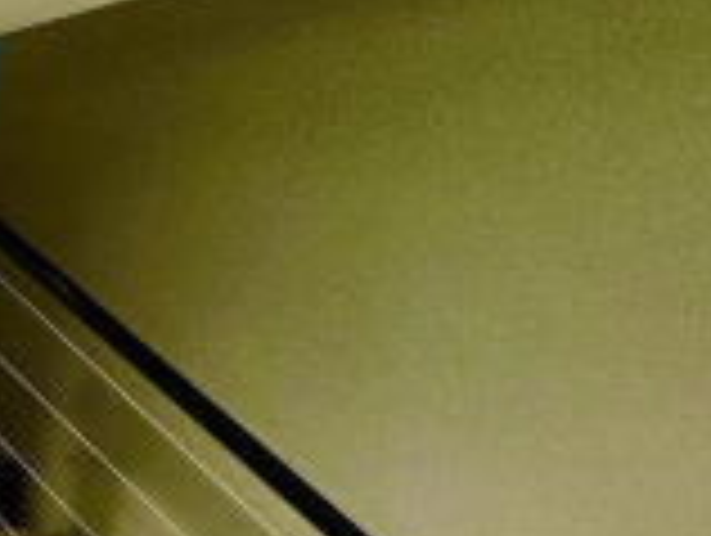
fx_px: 1214
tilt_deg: -8.8
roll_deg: -3.1
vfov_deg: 22.9
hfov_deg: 21.0
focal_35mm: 59
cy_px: 640
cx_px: -592
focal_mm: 2.22
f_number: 2.2
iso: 125
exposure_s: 1/120
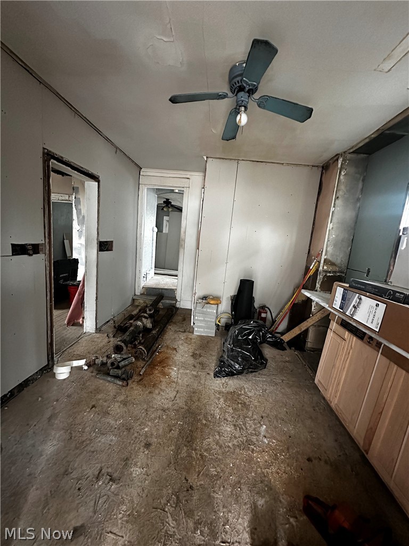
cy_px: 273
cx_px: 204
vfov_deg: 102.1
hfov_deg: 85.7
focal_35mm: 14
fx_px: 221
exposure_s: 1/60
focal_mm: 2.22
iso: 1250
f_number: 2.2
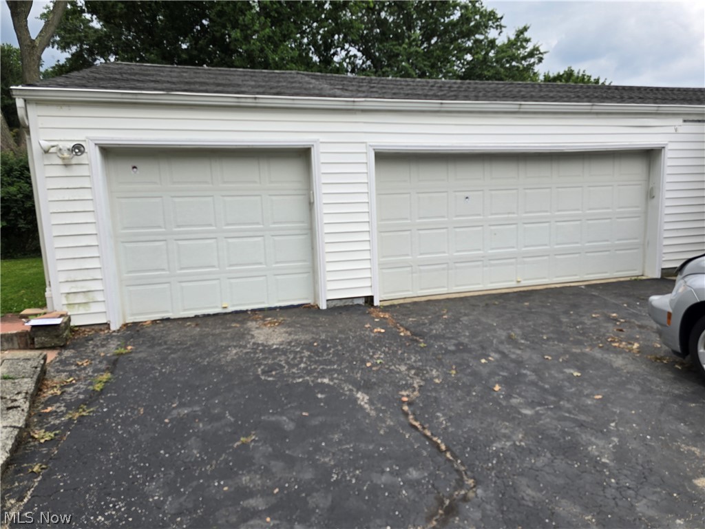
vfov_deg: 58.9
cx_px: 352
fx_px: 468
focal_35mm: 23
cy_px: 264
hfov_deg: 73.9
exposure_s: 1/196
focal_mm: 6.3
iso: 12
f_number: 1.7
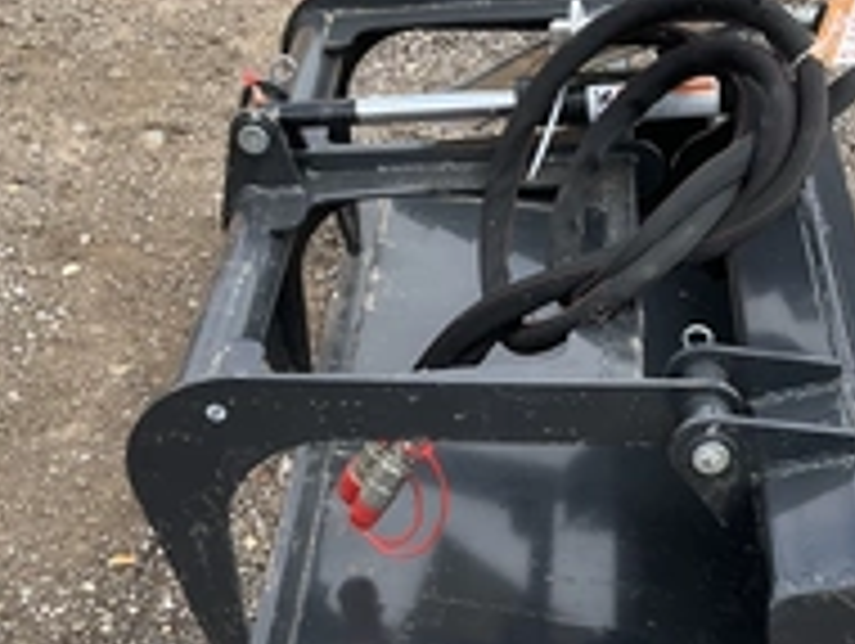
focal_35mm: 61
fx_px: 1509
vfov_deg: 24.0
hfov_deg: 31.3
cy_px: 437
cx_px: 585
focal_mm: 3
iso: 25
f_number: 1.8
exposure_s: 1/816
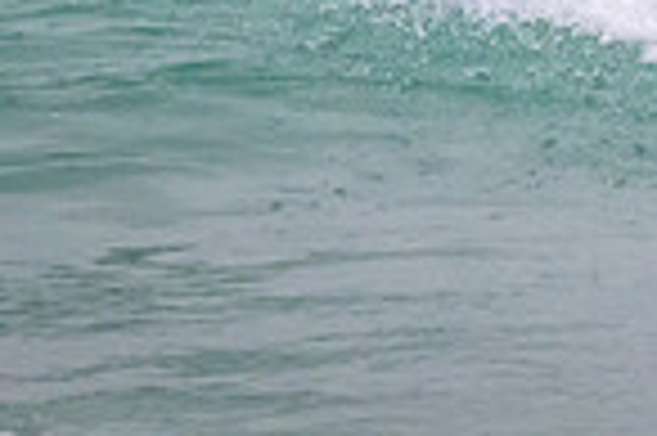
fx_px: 58042
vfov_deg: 0.4
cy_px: -308
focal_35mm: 3184
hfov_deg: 0.6
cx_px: 1112
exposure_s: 1/1250
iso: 11400
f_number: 11
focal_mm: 800
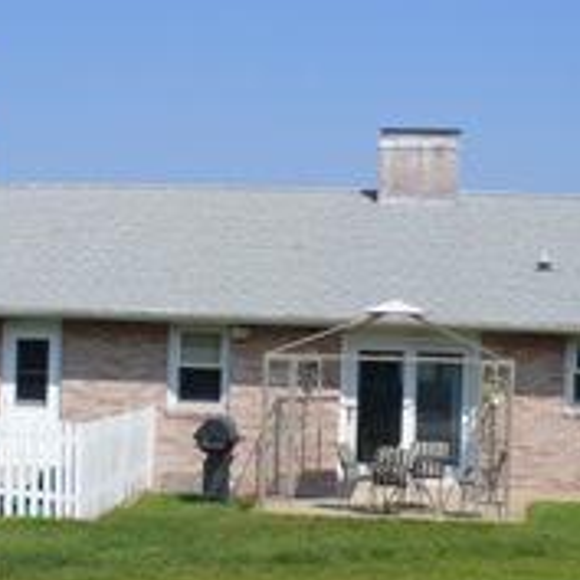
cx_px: 324
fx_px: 1573
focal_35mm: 83
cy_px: 377
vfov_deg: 20.8
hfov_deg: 20.9
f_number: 5.6
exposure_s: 1/500
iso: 80
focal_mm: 6.1
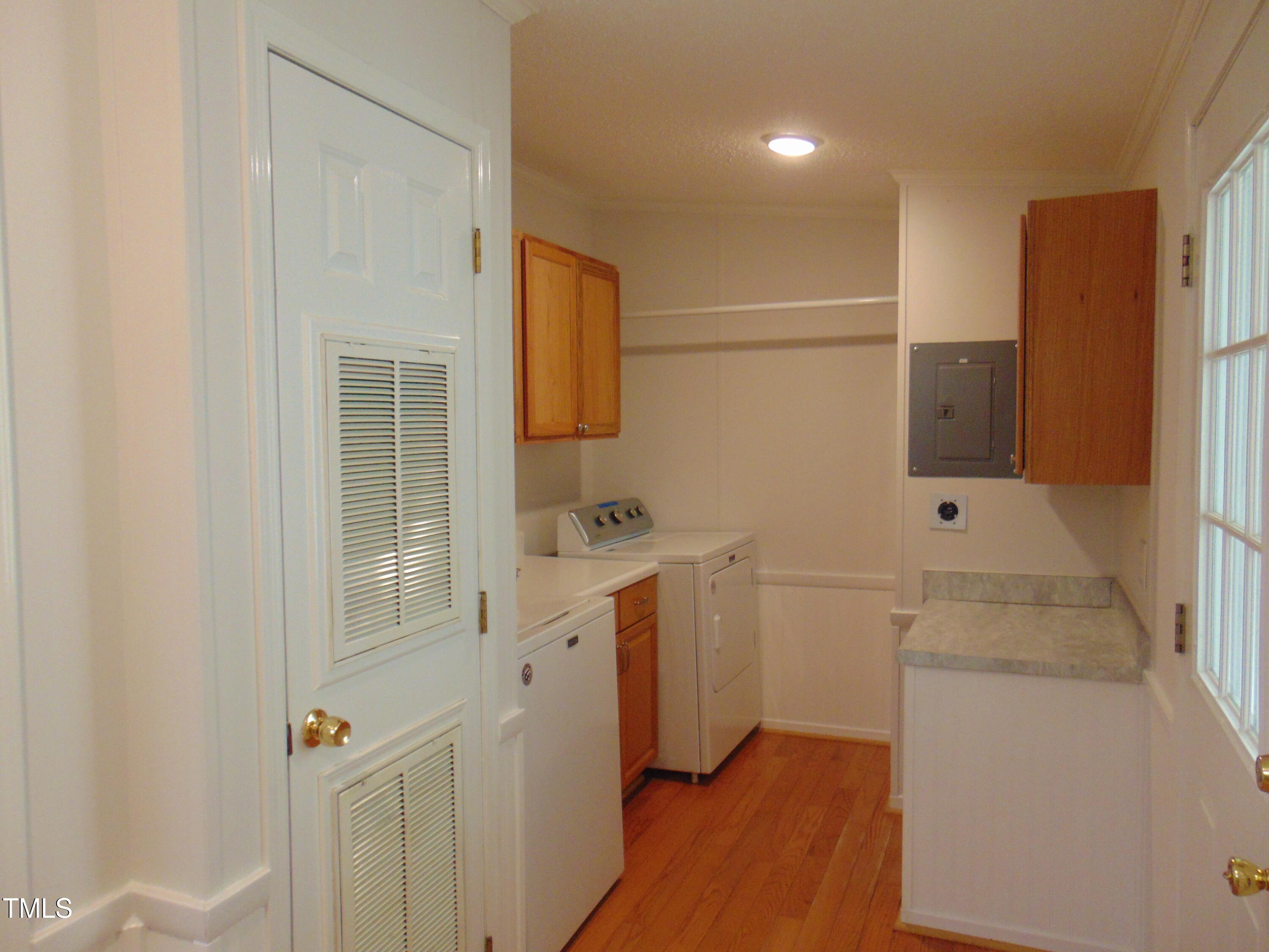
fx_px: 916
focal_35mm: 25
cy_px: 476
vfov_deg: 54.9
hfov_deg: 69.4
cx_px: 634
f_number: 3
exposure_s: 1/30
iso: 250
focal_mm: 4.5
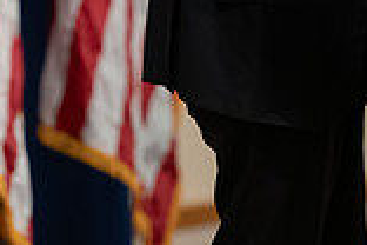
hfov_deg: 2.8
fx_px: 7401
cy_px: -133
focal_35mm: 726
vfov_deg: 1.9
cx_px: 242
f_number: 3.2
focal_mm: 195
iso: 2000
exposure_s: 1/200
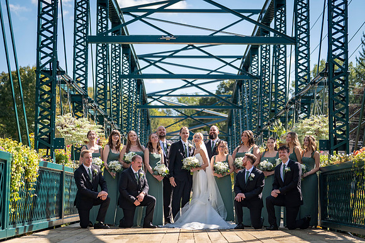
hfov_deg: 25.2
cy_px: 122
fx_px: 817
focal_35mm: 81
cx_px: 182
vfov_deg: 16.9
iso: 400
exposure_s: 1/8000
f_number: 2.8
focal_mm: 80
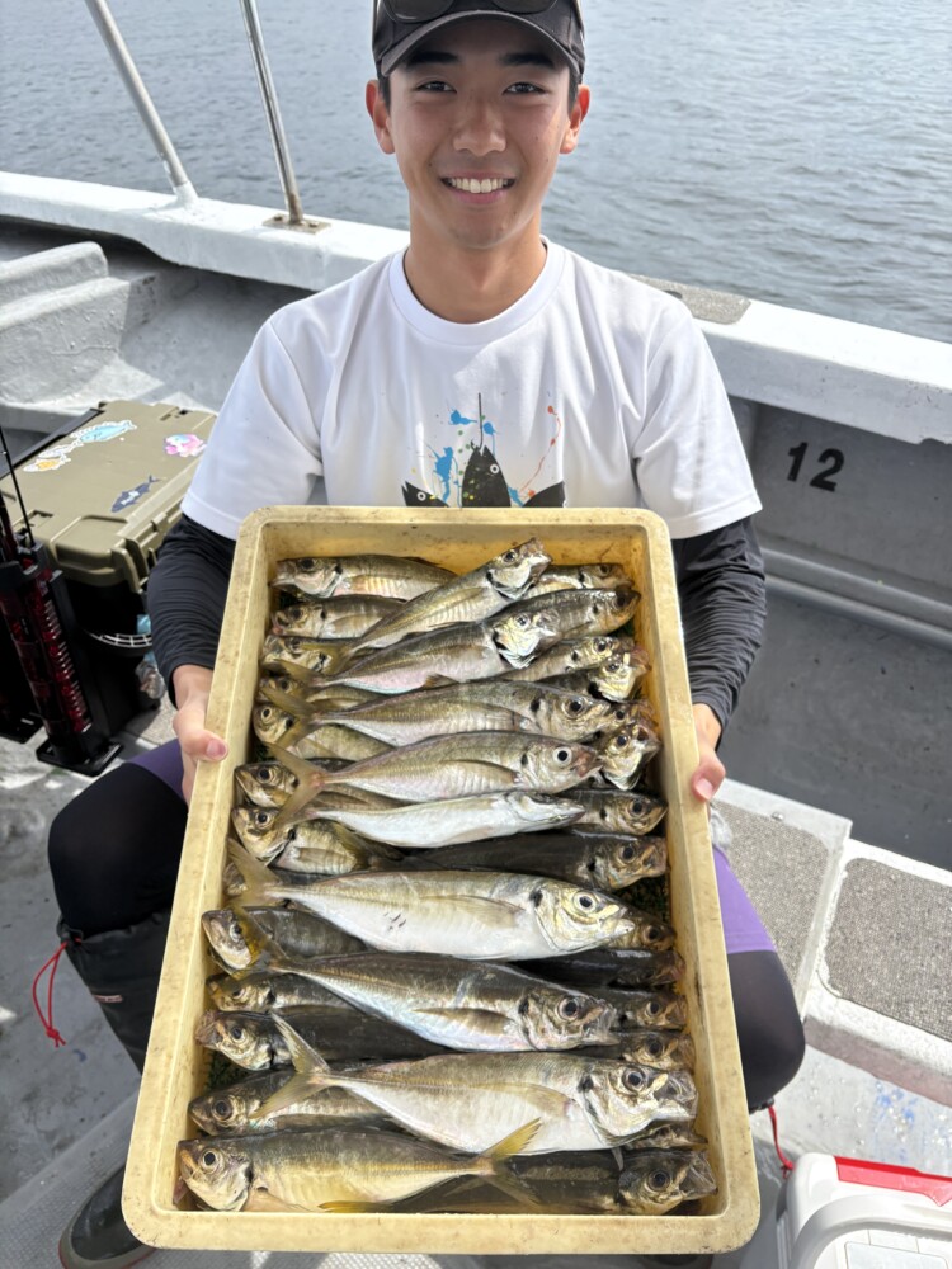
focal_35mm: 26
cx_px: 476
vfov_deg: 67.3
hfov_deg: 53.1
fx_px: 953
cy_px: 634
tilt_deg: -33.4
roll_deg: +1.8
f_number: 1.6
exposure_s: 1/3125
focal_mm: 5.96
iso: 64
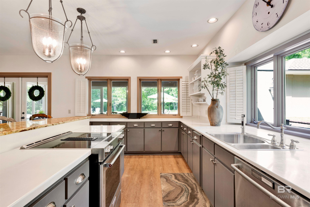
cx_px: 155
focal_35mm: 18
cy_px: 104
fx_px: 151
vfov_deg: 68.9
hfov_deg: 91.6
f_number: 11
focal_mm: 17.5
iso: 400
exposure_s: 1/13
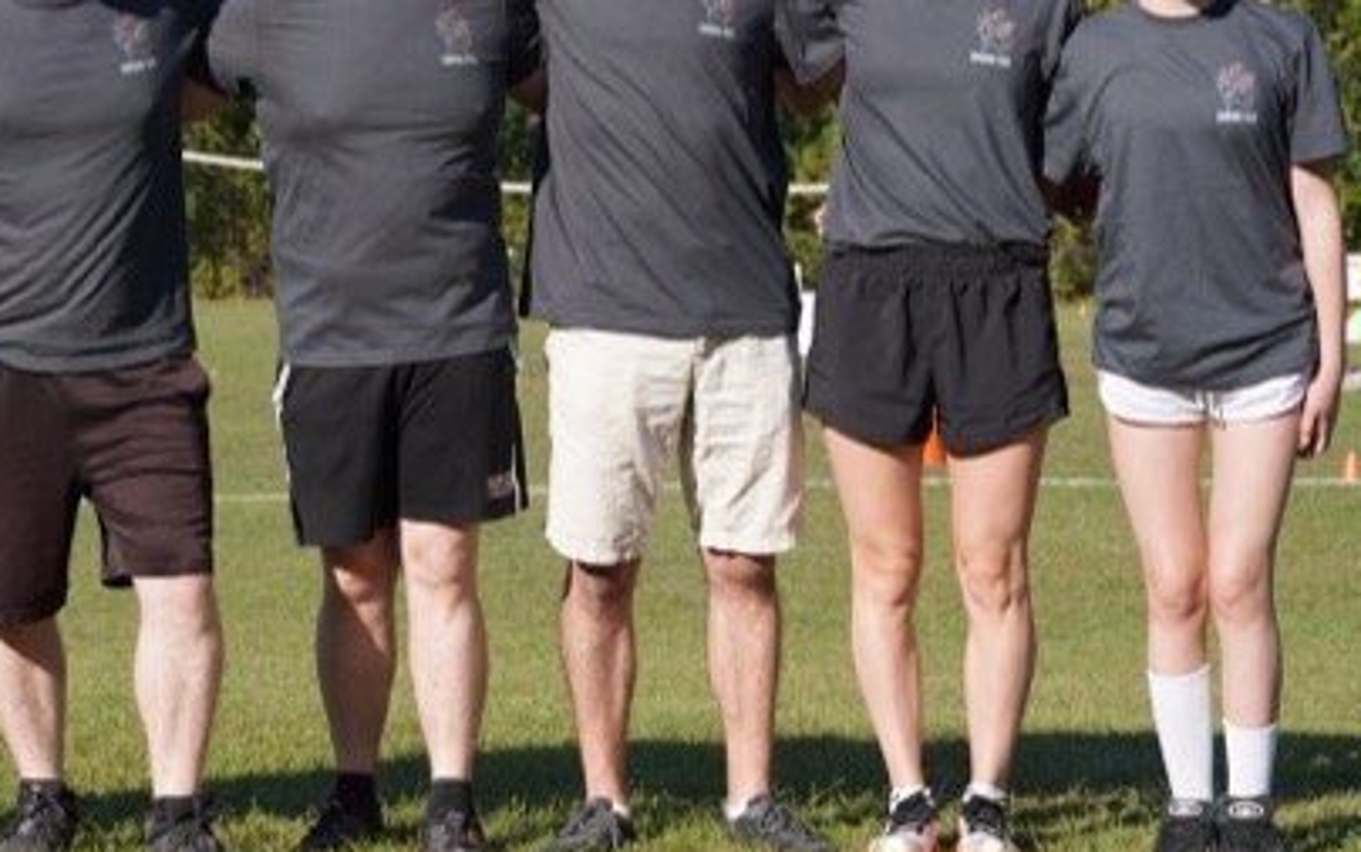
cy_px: 246
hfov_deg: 21.3
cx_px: 374
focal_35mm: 97
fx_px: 3600
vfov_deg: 13.5
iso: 100
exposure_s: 1/400
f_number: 5.6
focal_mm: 55
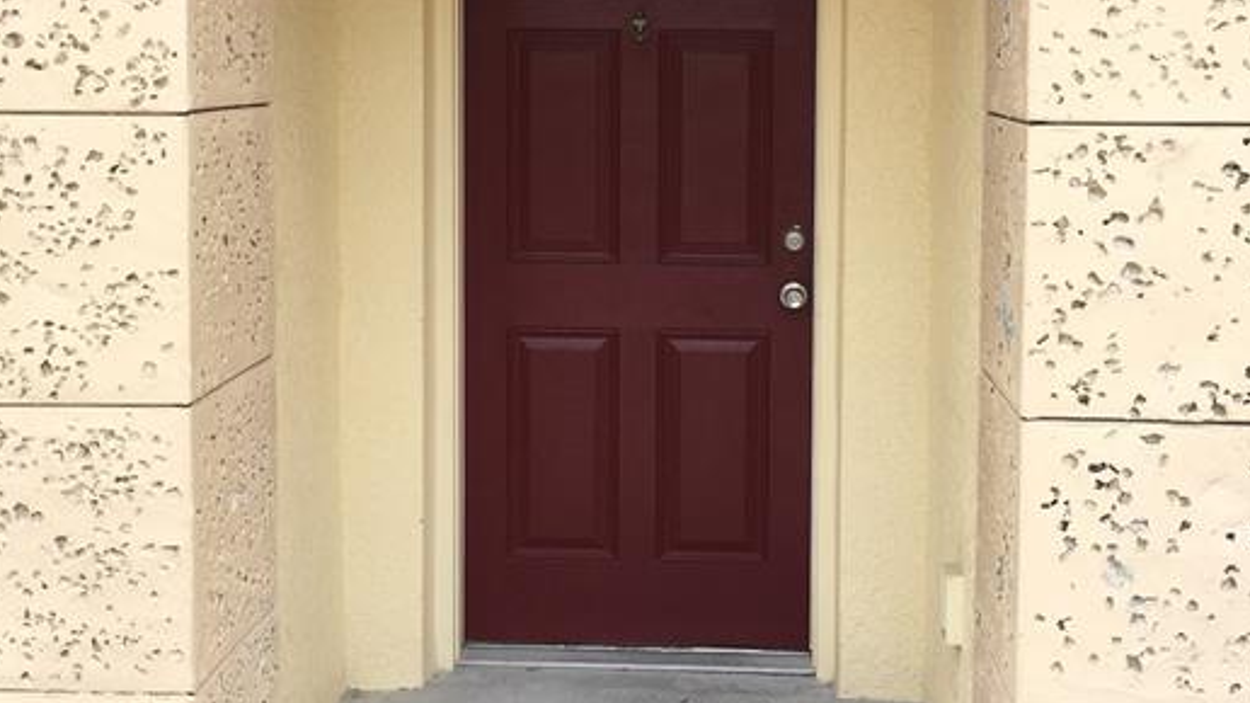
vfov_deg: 25.1
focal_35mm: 47
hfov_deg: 43.7
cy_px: 167
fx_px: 1557
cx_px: 681
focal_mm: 4.15
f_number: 2.2
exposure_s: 1/582
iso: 25
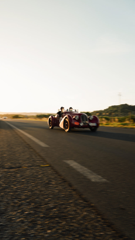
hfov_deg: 44.2
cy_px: 121
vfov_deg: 71.9
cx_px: 56
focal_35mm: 26
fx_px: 166
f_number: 7.1
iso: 100
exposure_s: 1/50
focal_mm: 24
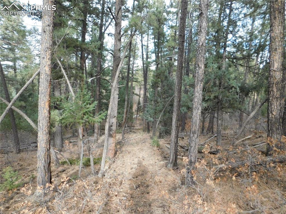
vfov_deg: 58.8
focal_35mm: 23
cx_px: 143
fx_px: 190
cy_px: 107
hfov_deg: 74.0
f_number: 3
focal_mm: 4
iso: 800
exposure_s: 1/1250
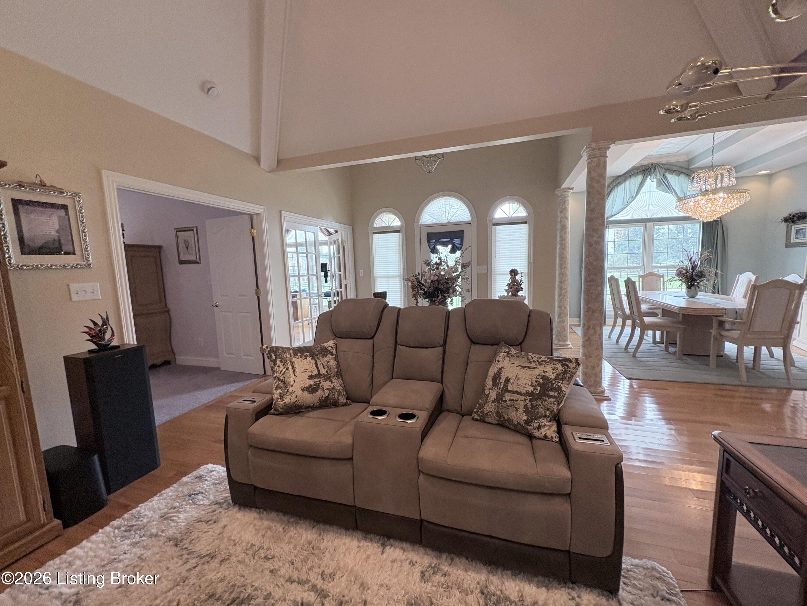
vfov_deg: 85.7
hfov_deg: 102.1
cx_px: 404
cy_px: 303
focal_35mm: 14
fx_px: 326
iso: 250
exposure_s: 1/120
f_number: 2.2
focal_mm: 2.22
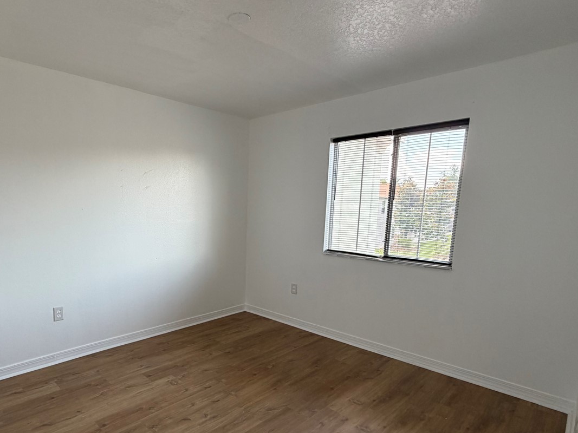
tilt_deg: -9.7
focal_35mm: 21
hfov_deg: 77.7
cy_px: 260
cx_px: 221
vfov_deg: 62.9
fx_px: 351
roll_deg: -1.0
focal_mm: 2.22
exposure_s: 1/121
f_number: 2.2
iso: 125
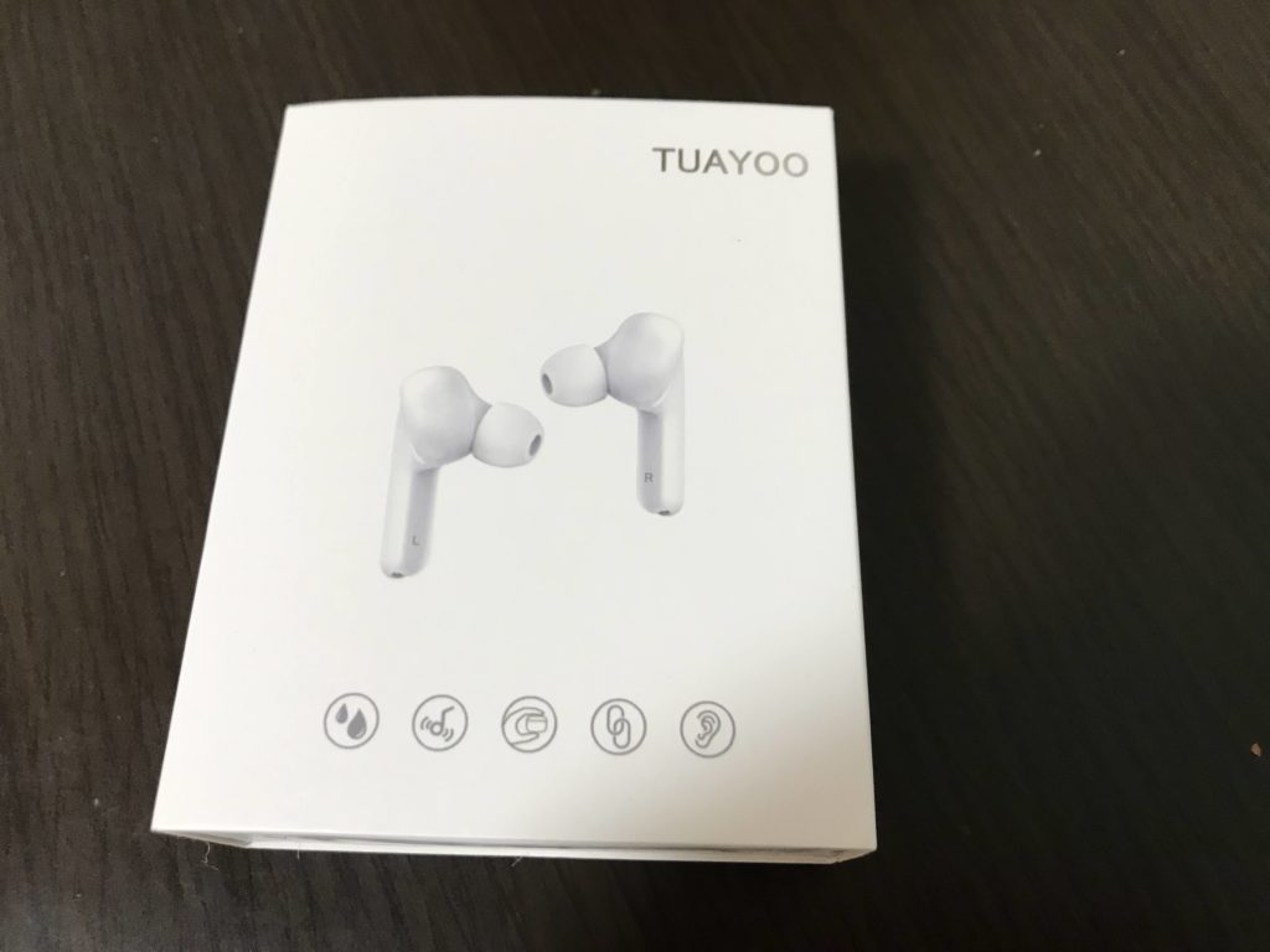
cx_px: 635
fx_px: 1027
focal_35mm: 28
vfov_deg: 49.7
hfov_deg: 63.4
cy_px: 476
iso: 40
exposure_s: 1/20
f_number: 1.8
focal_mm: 3.99
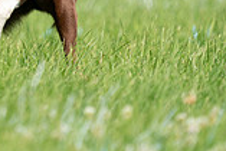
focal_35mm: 2215
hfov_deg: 0.9
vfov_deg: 0.6
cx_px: -85
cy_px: -73
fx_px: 13918
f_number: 6.3
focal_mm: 600
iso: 1250
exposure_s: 1/4000
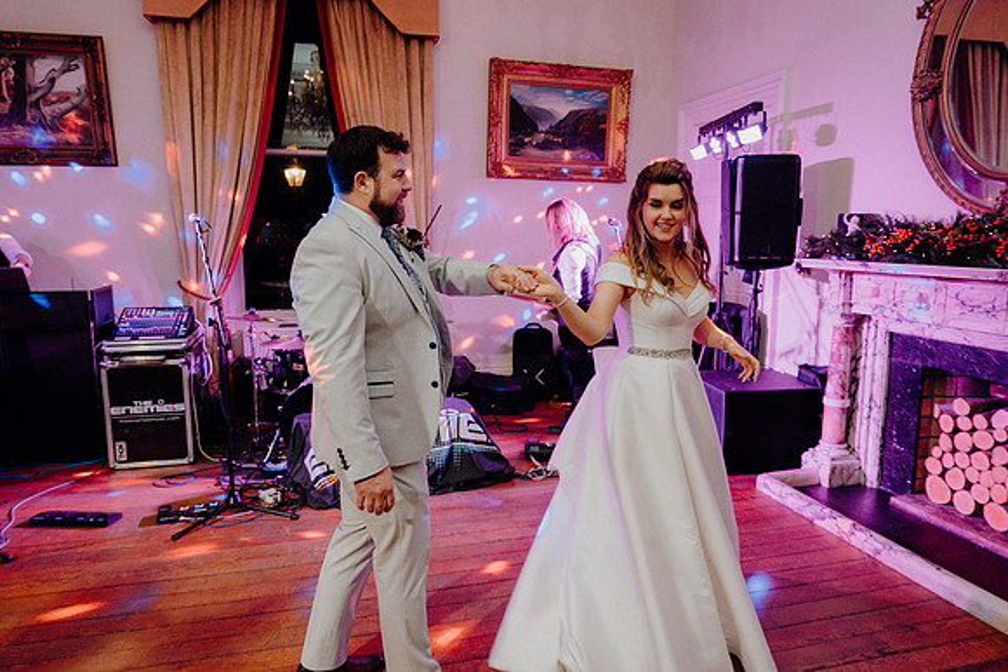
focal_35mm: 24
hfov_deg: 73.7
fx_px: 672
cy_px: 336
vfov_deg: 53.2
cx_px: 504
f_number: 3.5
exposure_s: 1/160
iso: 2500
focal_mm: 24
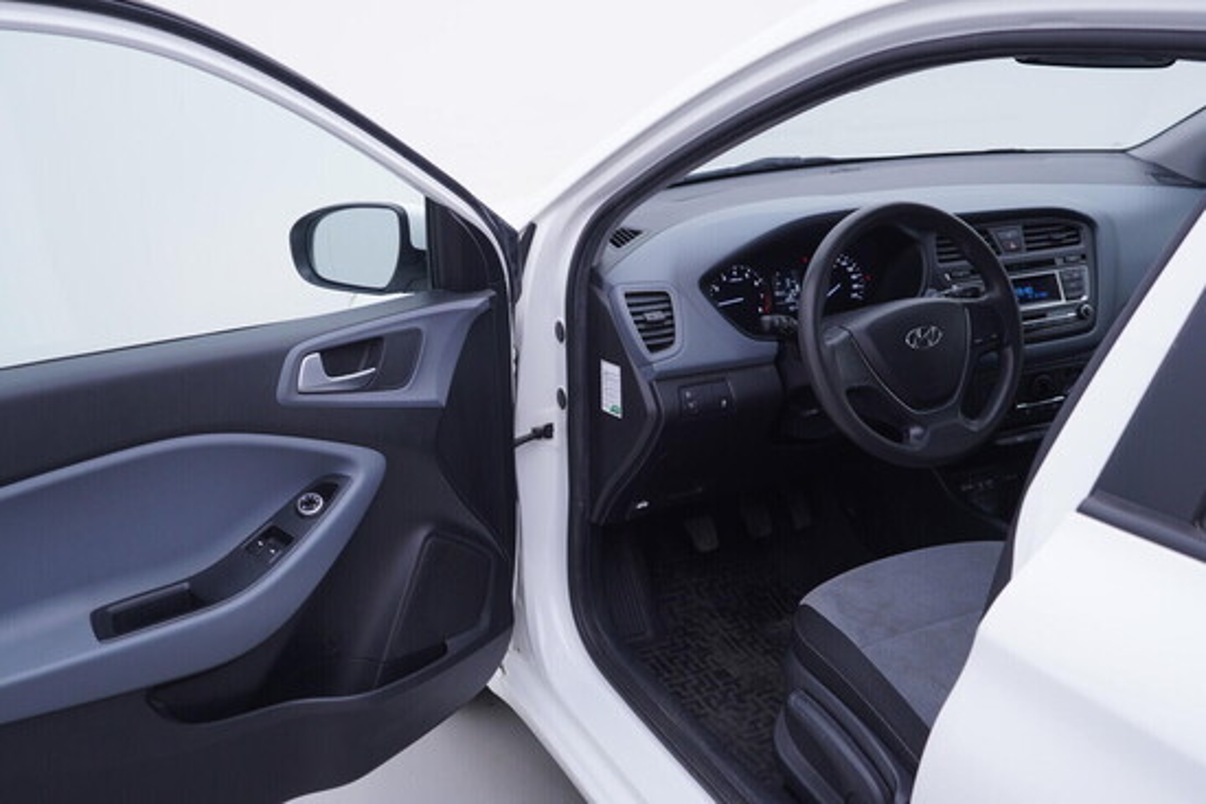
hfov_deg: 53.1
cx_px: 603
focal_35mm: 36
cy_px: 402
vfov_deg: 36.9
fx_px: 1206
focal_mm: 24
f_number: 3.5
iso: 125
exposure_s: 1/60
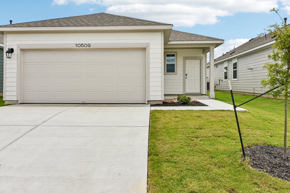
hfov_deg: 71.5
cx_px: 147
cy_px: 81
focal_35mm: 25
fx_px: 201
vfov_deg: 51.1
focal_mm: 20
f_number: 8
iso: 100
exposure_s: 1/400
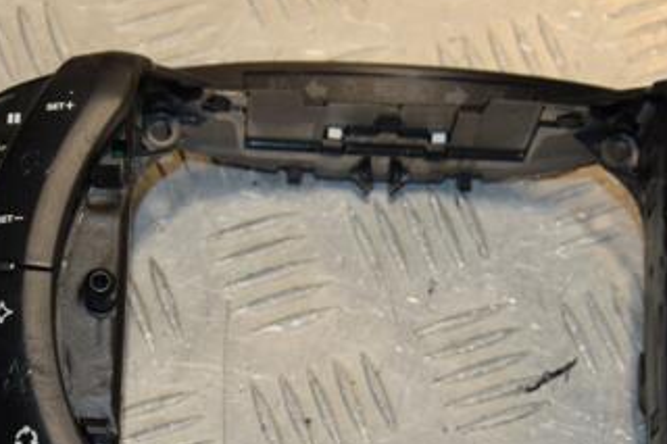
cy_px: 406
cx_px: 365
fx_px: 2500
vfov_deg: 10.1
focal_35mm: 135
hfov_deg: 15.2
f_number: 7.1
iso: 800
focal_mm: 48
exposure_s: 1/200
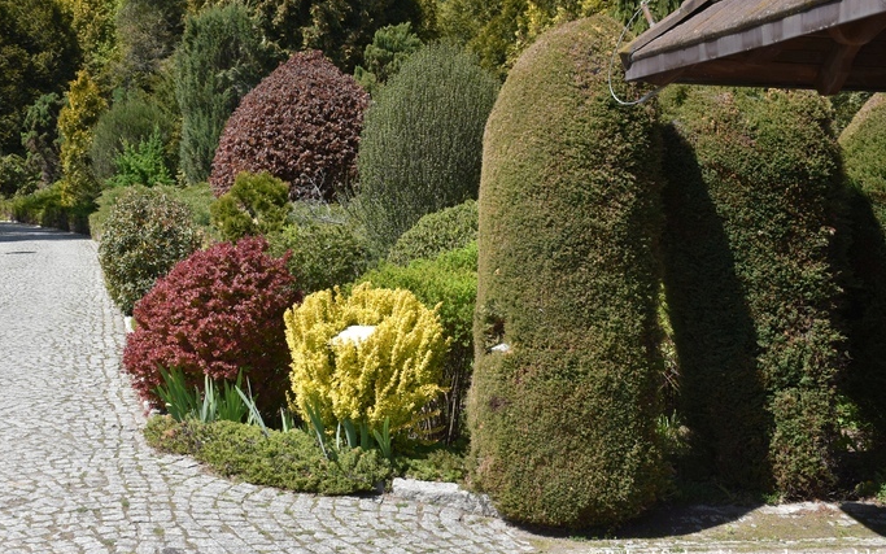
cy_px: 252
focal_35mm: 44
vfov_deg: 29.5
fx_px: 1051
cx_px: 440
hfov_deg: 45.7
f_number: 8
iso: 200
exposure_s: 1/400
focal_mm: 27
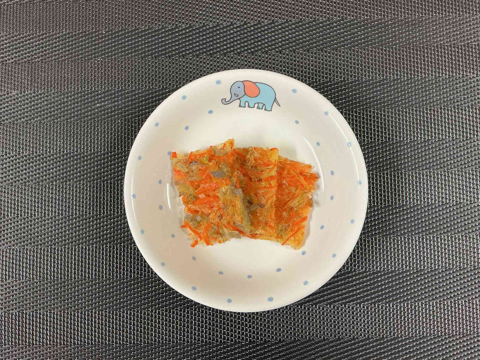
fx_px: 402
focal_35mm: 29
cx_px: 240
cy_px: 180
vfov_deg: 48.2
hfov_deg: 61.7
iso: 100
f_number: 1.8
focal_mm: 3
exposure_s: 1/60
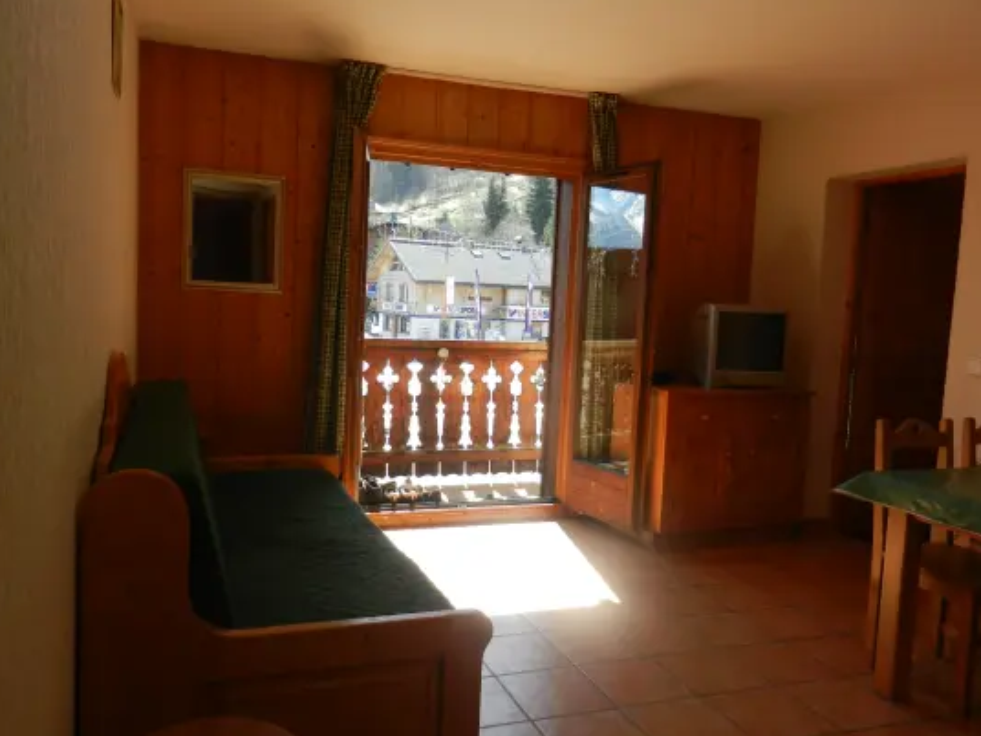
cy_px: 364
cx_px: 478
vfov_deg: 49.7
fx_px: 794
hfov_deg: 63.4
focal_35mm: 28
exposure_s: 1/200
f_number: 3.5
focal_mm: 4.5
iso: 160
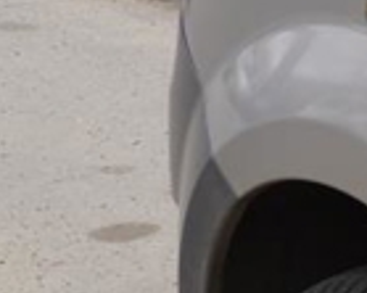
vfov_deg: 9.7
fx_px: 1650
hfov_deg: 10.8
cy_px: -211
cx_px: 874
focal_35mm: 152
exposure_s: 1/125
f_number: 8
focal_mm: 20
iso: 100
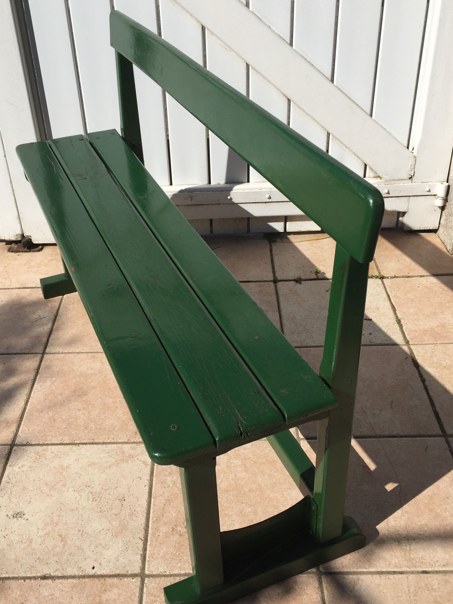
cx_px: 209
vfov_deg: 52.6
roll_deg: +2.7
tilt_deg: -34.3
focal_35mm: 35
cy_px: 319
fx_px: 611
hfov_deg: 40.7
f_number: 2.2
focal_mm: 4.15
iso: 32
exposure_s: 1/3300
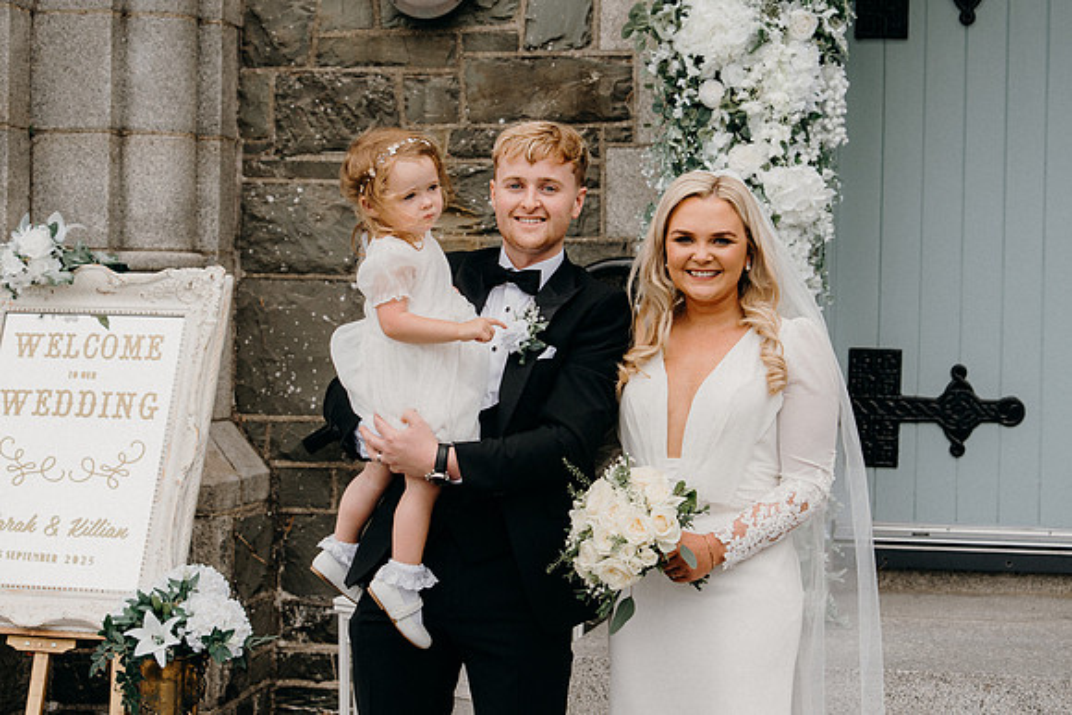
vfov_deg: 17.3
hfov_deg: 25.7
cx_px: 536
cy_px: 358
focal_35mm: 79
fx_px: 2353
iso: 125
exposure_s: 1/250
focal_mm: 53
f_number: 3.5
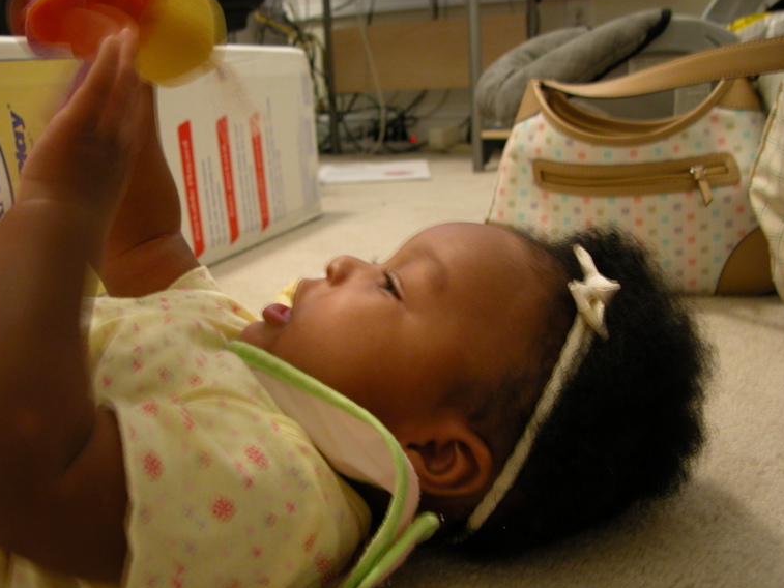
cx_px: 381
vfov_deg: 38.7
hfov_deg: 50.1
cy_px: 304
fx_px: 838
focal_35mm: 37
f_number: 2.8
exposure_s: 1/4.3
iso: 135
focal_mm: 8.9
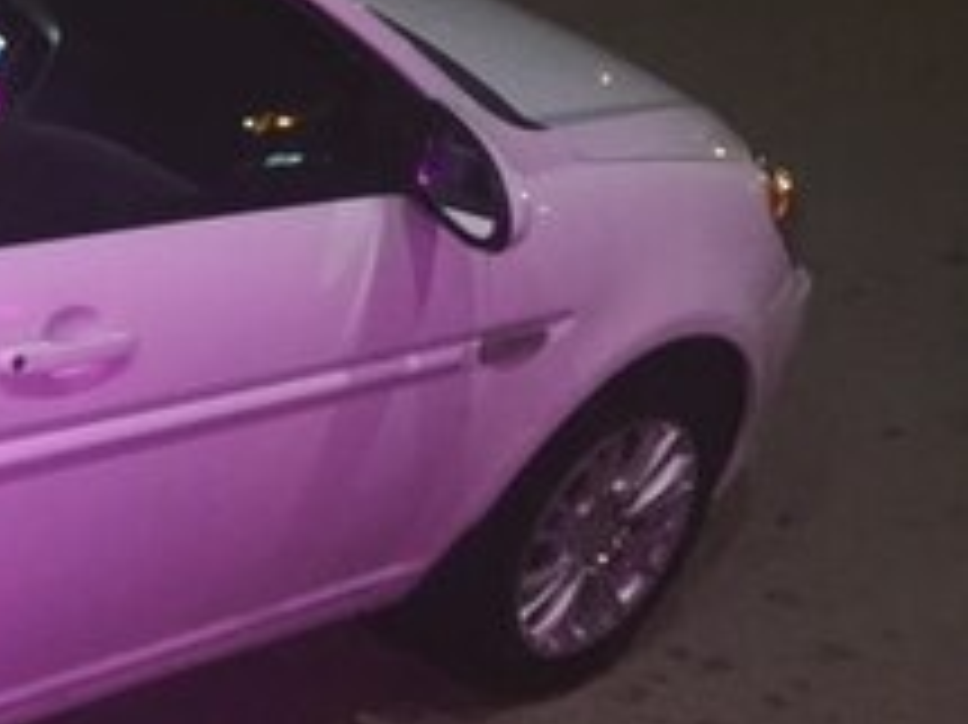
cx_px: -513
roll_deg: -4.9
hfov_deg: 19.1
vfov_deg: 16.4
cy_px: 124
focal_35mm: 89
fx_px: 2487
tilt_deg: -22.7
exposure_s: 1/20
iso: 80
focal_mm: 4.15
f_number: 2.2
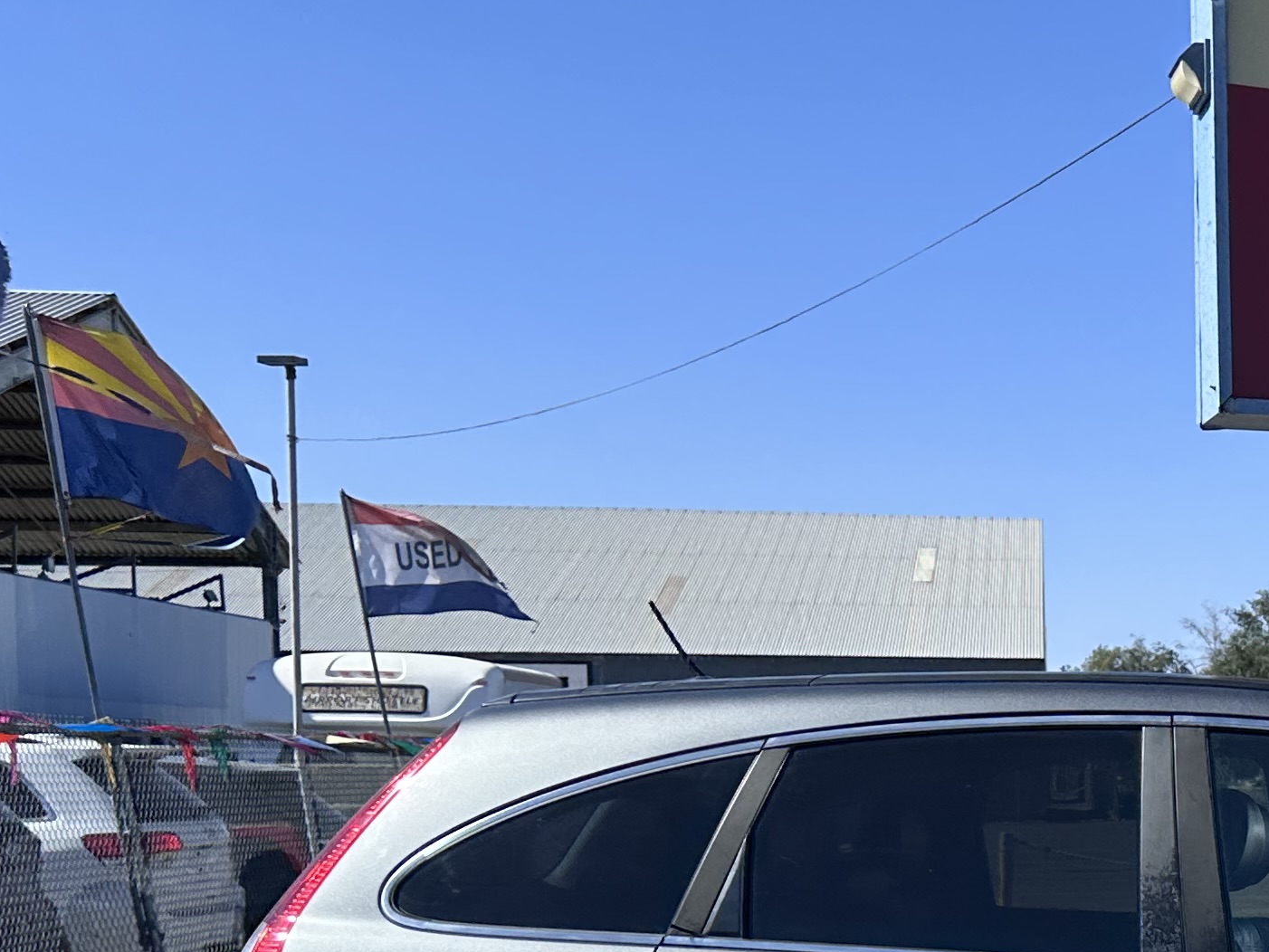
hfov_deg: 25.8
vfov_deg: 20.6
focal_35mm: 69
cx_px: 1433
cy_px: 962
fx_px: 2530
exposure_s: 1/4184
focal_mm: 6.86
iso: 80
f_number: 1.78
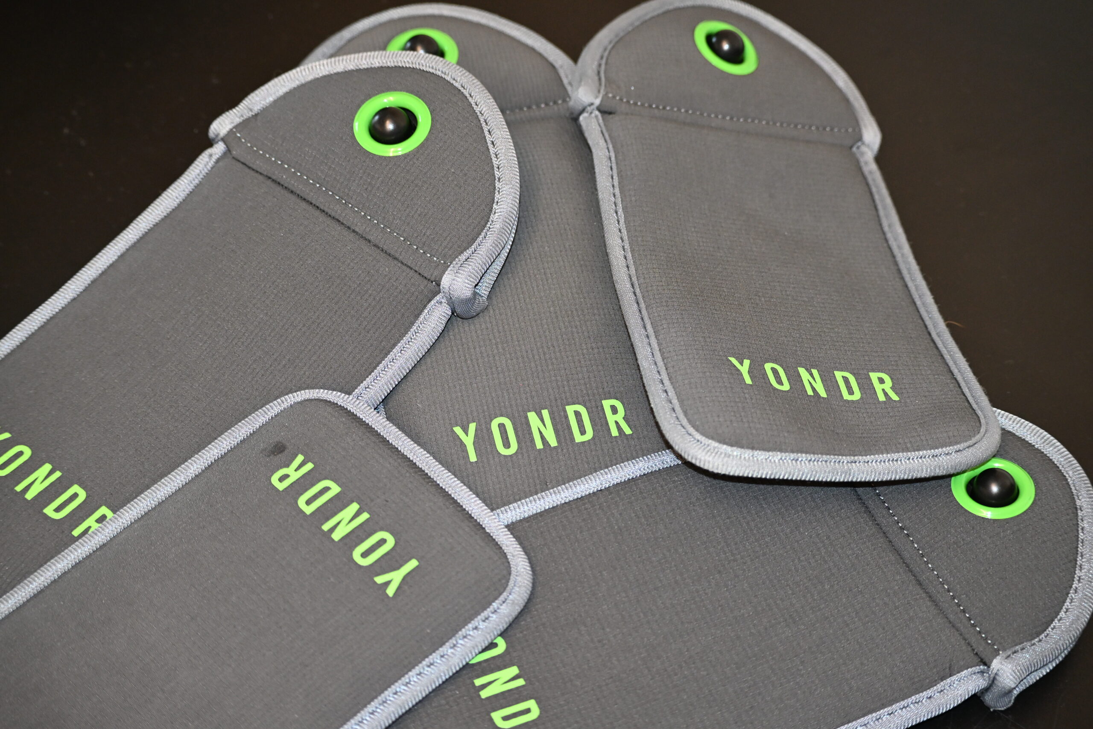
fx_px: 2277
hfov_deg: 27.0
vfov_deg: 18.2
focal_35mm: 75
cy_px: 364
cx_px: 546
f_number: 4.5
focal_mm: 50
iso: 1100
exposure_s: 1/60
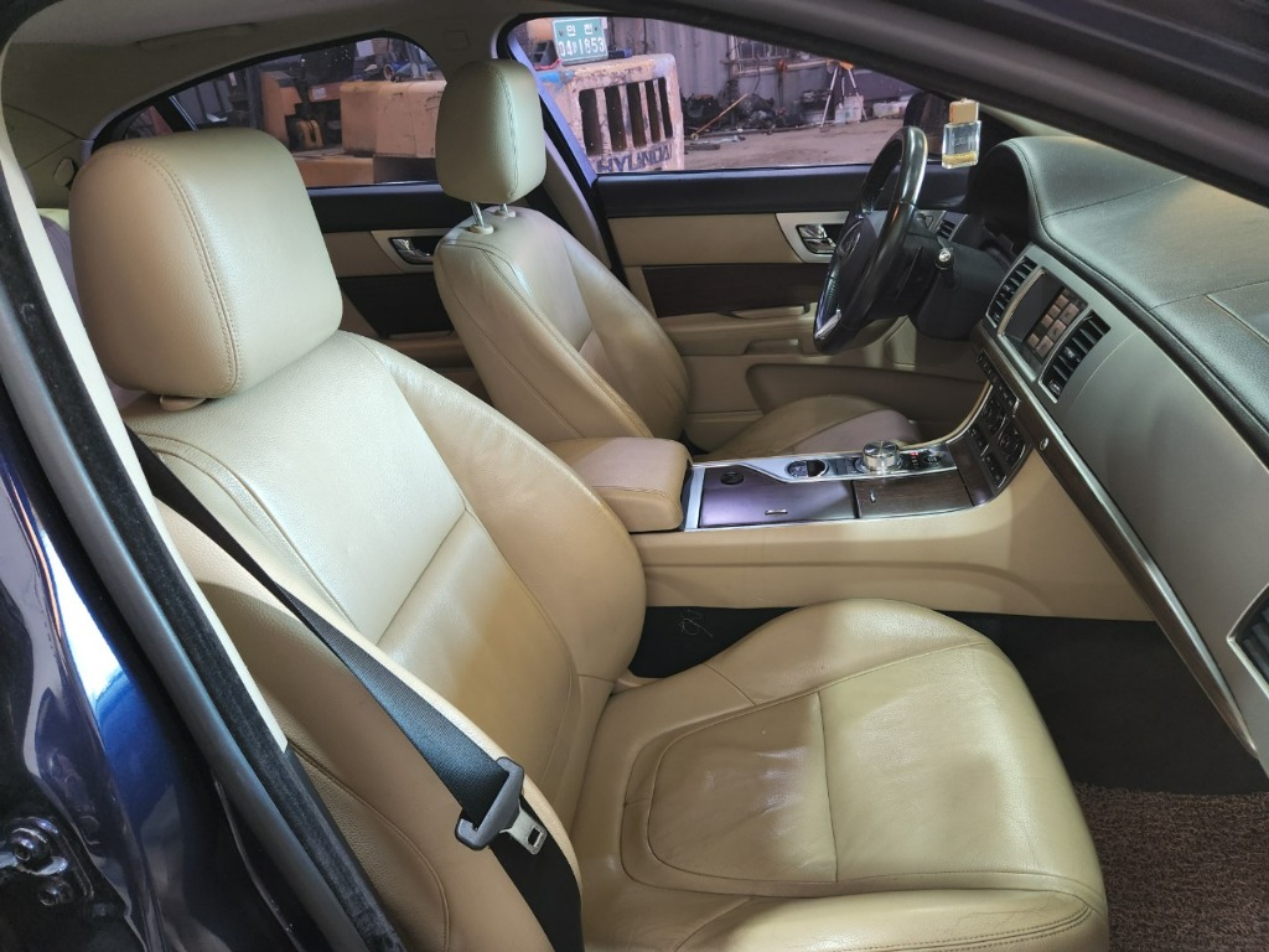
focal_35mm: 23
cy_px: 476
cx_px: 634
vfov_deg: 58.9
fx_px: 843
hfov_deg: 73.9
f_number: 1.8
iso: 320
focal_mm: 5.4
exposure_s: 1/120
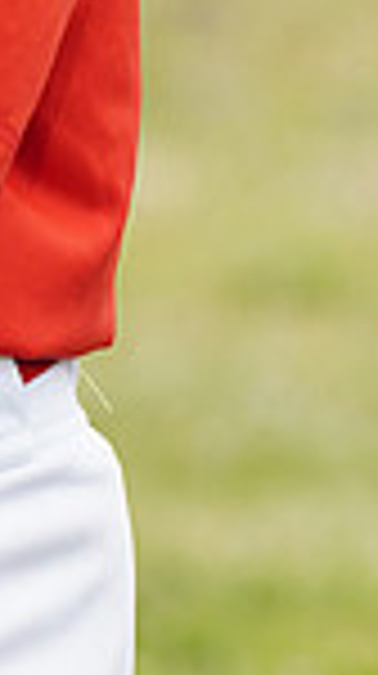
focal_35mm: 661
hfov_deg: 1.8
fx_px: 11818
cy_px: -387
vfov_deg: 3.3
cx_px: -358
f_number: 5.6
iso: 100
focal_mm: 163
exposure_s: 1/250
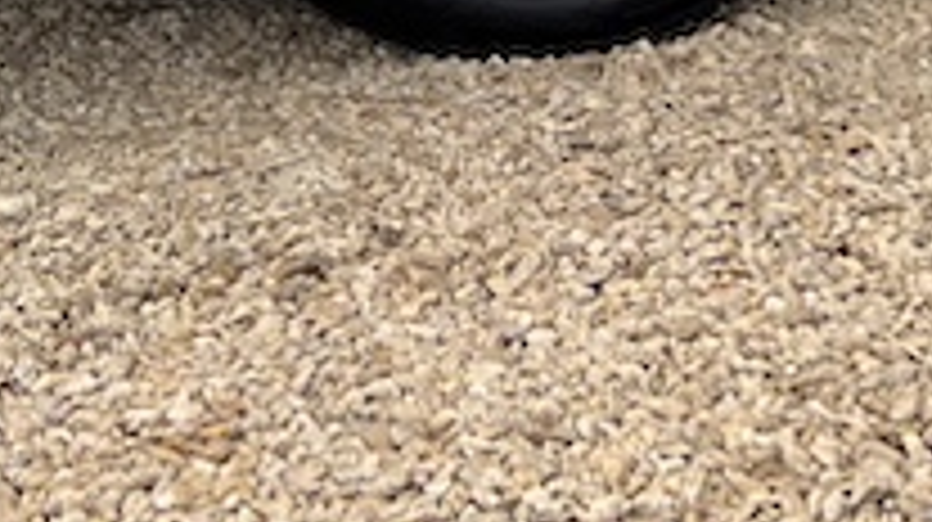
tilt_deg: +0.4
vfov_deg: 7.9
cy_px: -927
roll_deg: +1.0
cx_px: 536
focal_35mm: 137
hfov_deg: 15.7
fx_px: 3383
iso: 40
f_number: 1.5
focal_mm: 5.7
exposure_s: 1/247
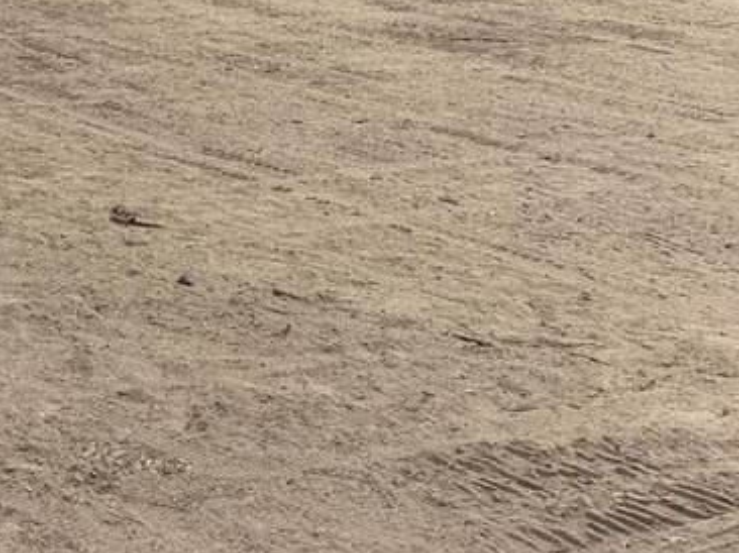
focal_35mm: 84
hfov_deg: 20.0
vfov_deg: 15.9
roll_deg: -1.2
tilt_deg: +2.8
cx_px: -376
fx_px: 1792
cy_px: -317
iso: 100
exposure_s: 1/3759
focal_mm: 6.76
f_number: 1.78
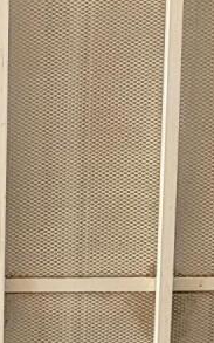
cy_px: -186
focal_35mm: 188
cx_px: -62
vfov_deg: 10.7
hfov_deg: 6.9
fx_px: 1755
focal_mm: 4.25
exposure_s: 1/133
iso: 50
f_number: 1.8
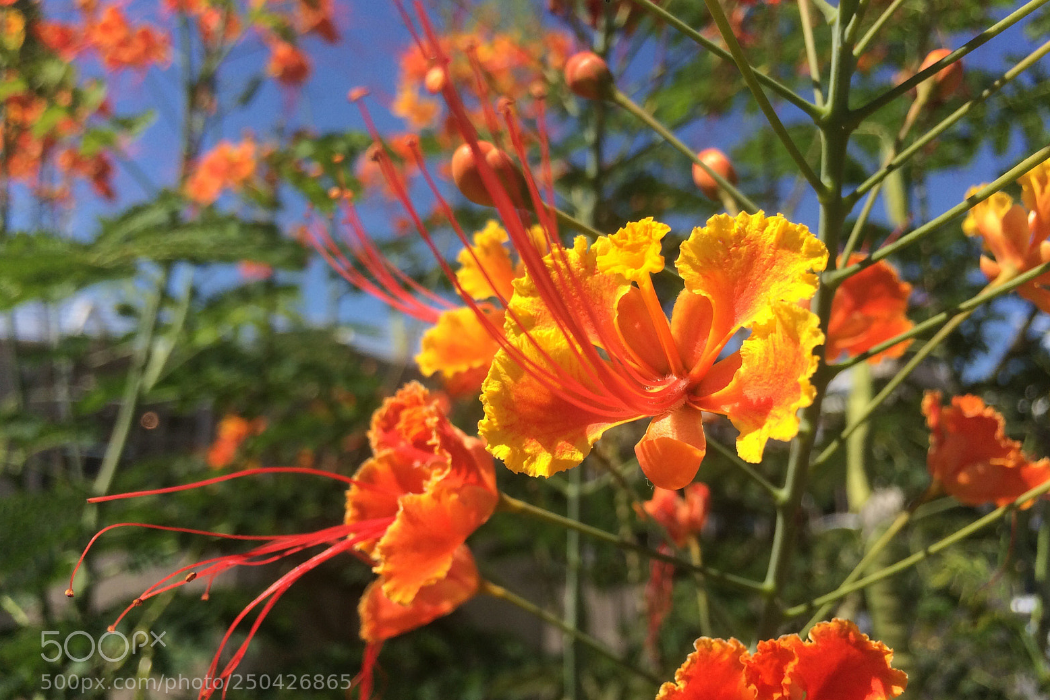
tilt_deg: +10.0
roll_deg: -1.6
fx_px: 904
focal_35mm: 31
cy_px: 330
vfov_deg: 42.3
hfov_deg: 60.3
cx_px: 538
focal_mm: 4.15
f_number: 2.2
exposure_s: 1/1953
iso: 32
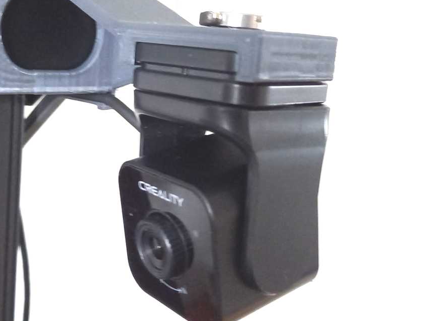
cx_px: 133
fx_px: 581
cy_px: 129
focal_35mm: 47
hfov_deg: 39.8
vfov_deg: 30.8
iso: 1250
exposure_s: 1/20
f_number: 1.8
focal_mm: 4.65
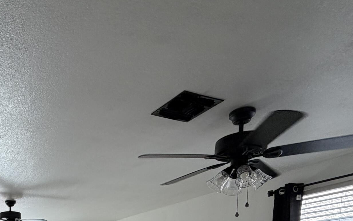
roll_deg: +0.6
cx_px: 45
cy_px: 310
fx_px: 346
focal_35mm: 36
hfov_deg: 49.1
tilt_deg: -3.5
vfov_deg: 27.4
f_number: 2.2
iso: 64
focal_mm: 2.22
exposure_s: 1/120
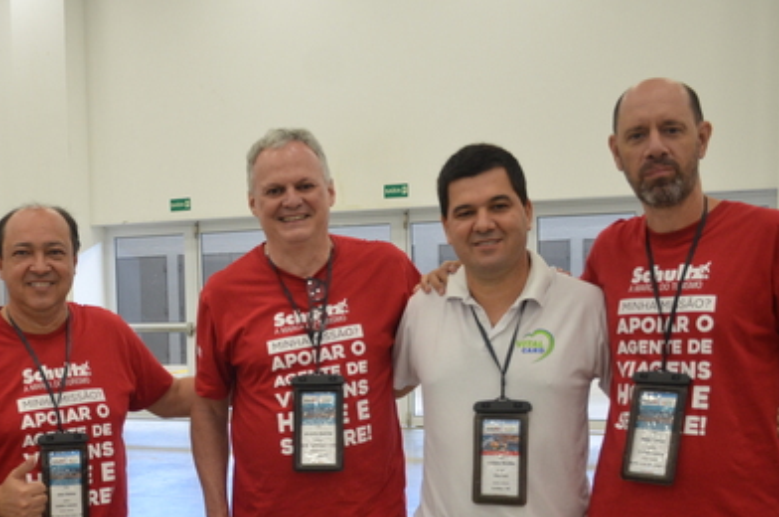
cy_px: 410
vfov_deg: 22.6
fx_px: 1275
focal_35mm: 59
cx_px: 189
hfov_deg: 33.3
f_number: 4
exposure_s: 1/60
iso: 800
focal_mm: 22
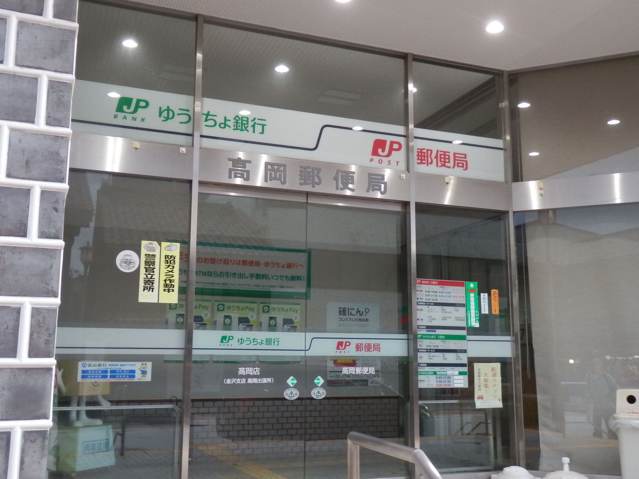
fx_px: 683
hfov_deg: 50.1
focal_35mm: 37
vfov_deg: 38.7
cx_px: 320
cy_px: 240
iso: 400
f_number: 3.6
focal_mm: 6.6
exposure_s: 1/30
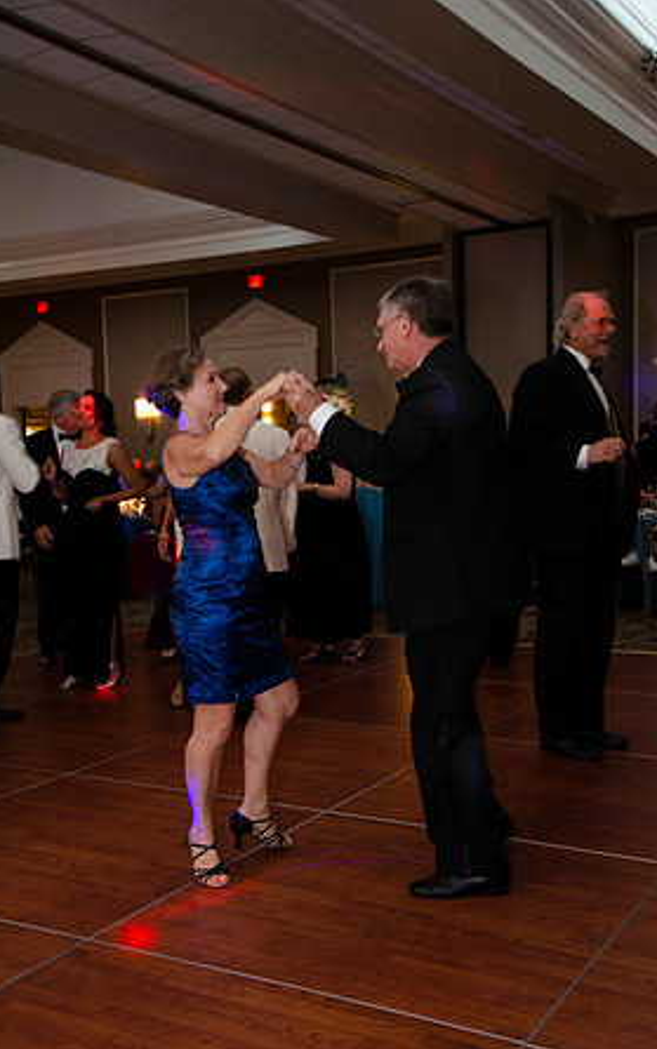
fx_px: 1145
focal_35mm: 40
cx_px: 332
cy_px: 527
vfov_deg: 49.3
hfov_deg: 32.0
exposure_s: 1/40
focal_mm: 26
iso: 1250
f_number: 3.8
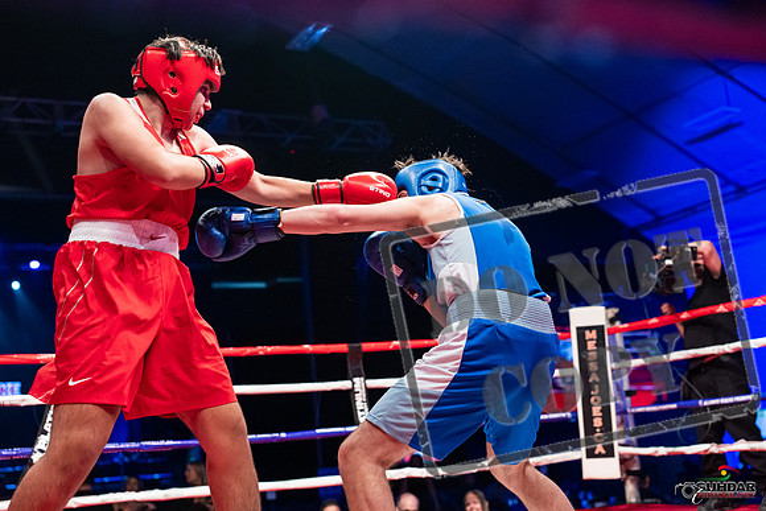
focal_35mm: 50
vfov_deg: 27.0
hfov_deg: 39.6
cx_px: 383
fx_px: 1064
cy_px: 256
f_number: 2.8
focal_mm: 50
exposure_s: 1/1000
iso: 4000
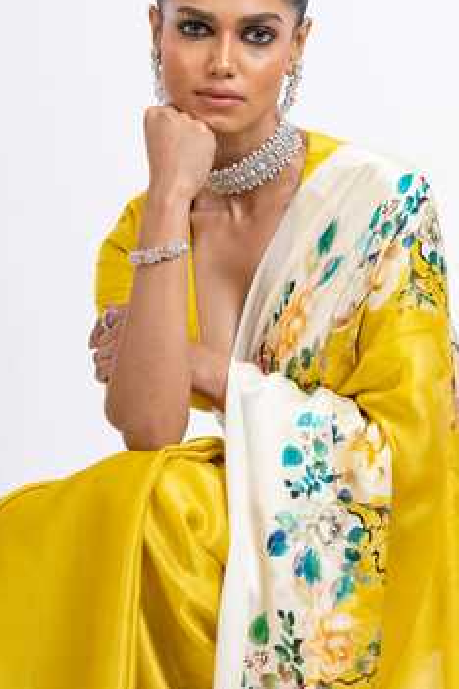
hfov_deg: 10.8
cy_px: 370
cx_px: 210
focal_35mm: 127
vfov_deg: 16.1
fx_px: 2429
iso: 200
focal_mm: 85
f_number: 13
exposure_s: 1/160
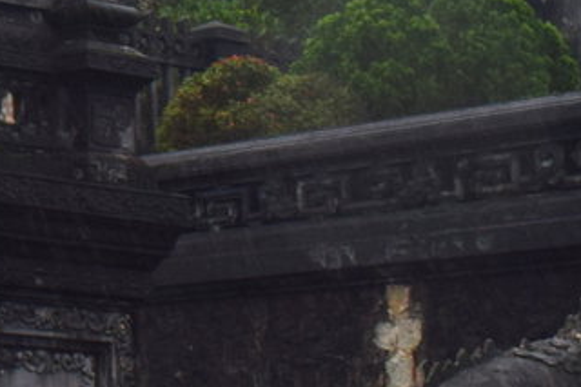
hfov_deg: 11.2
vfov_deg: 8.0
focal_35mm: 169
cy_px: -158
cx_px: -505
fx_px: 2726
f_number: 8
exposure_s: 1/80
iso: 400
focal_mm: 20
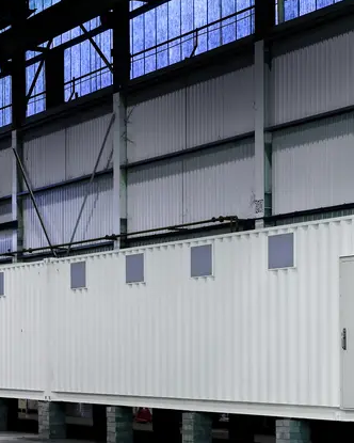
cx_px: 226
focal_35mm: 99
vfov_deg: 19.3
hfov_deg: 15.5
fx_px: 1297
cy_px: 269
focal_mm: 38
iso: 160
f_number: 14
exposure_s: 1/2
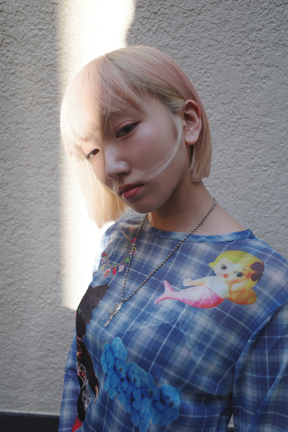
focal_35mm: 28
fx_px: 336
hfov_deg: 46.4
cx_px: 144
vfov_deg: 65.5
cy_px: 216
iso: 200
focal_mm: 18.3
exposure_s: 1/200
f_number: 3.5
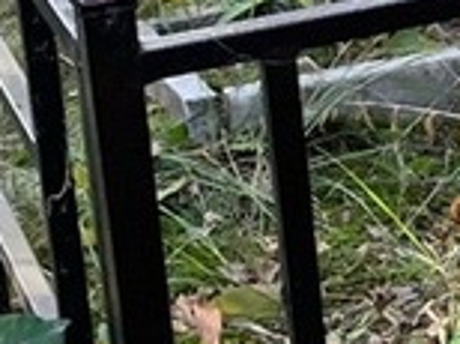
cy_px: -42
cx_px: 878
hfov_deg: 10.6
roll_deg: +0.4
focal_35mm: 173
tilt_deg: -12.7
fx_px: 2295
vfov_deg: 8.5
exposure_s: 1/121
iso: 100
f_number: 1.6
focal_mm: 4.2
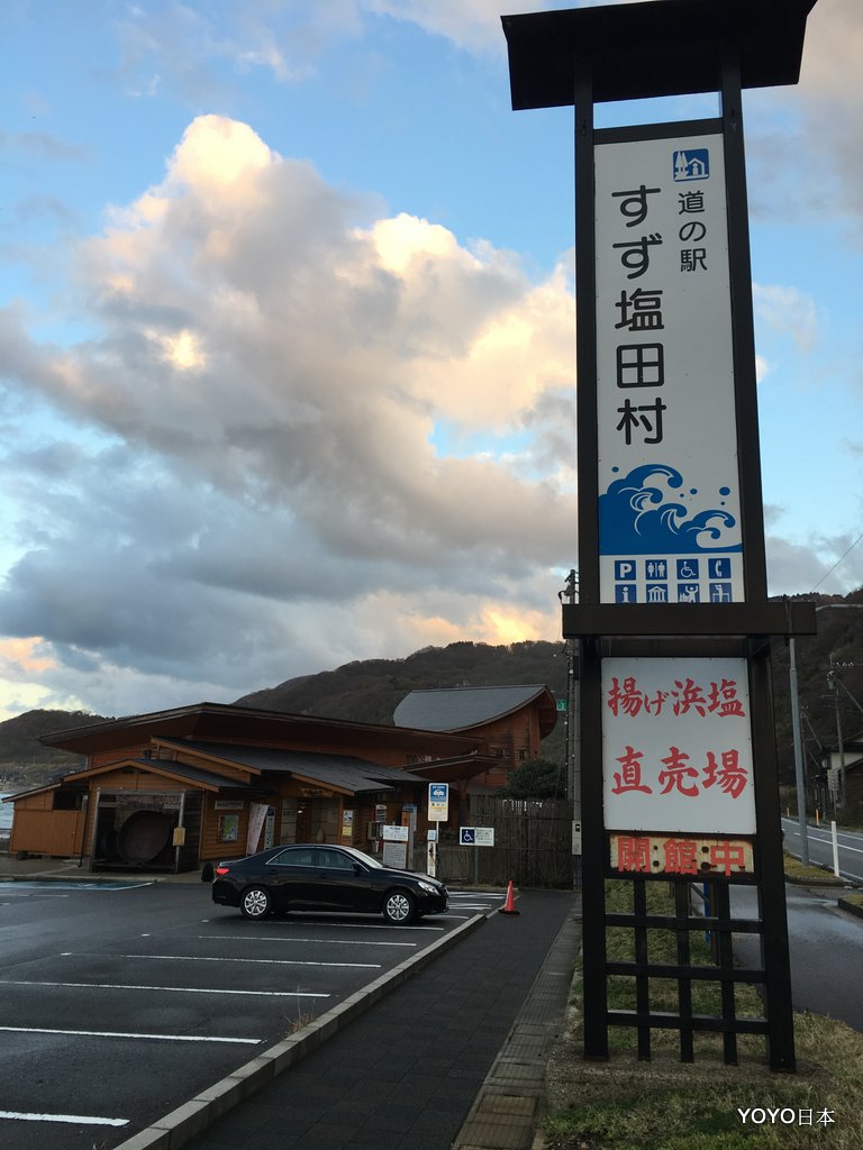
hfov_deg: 48.2
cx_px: 432
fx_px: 964
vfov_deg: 61.7
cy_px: 575
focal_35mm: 29
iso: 25
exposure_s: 1/120
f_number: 2.2
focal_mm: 4.15
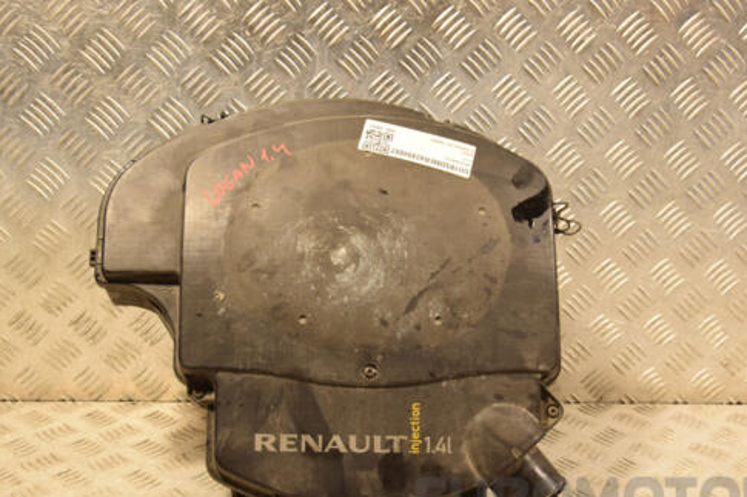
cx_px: 387
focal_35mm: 52
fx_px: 1079
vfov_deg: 25.9
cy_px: 295
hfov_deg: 38.2
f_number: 5.6
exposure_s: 1/125
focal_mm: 28
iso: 800
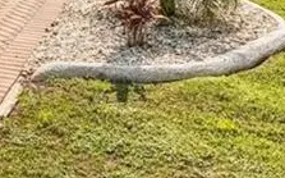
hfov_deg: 14.5
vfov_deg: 10.6
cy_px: -120
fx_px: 908
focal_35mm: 117
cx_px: -303
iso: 400
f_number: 7.1
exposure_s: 1/2000
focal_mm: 16
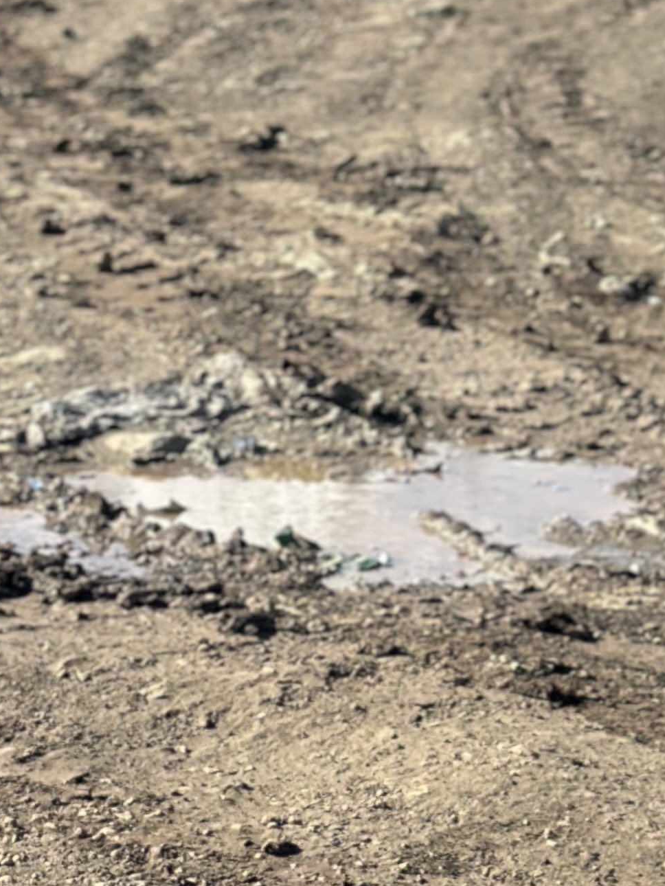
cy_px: -459
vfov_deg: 12.5
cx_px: -157
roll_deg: +0.9
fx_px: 3841
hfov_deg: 9.7
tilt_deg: +5.2
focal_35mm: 150
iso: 100
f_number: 1.78
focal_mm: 6.86
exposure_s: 1/9804
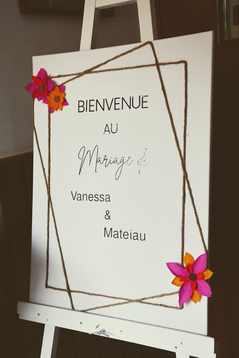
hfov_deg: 26.0
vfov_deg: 38.2
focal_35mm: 52
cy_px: 179
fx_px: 518
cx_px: 120
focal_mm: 35
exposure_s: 1/60
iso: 800
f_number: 5.6
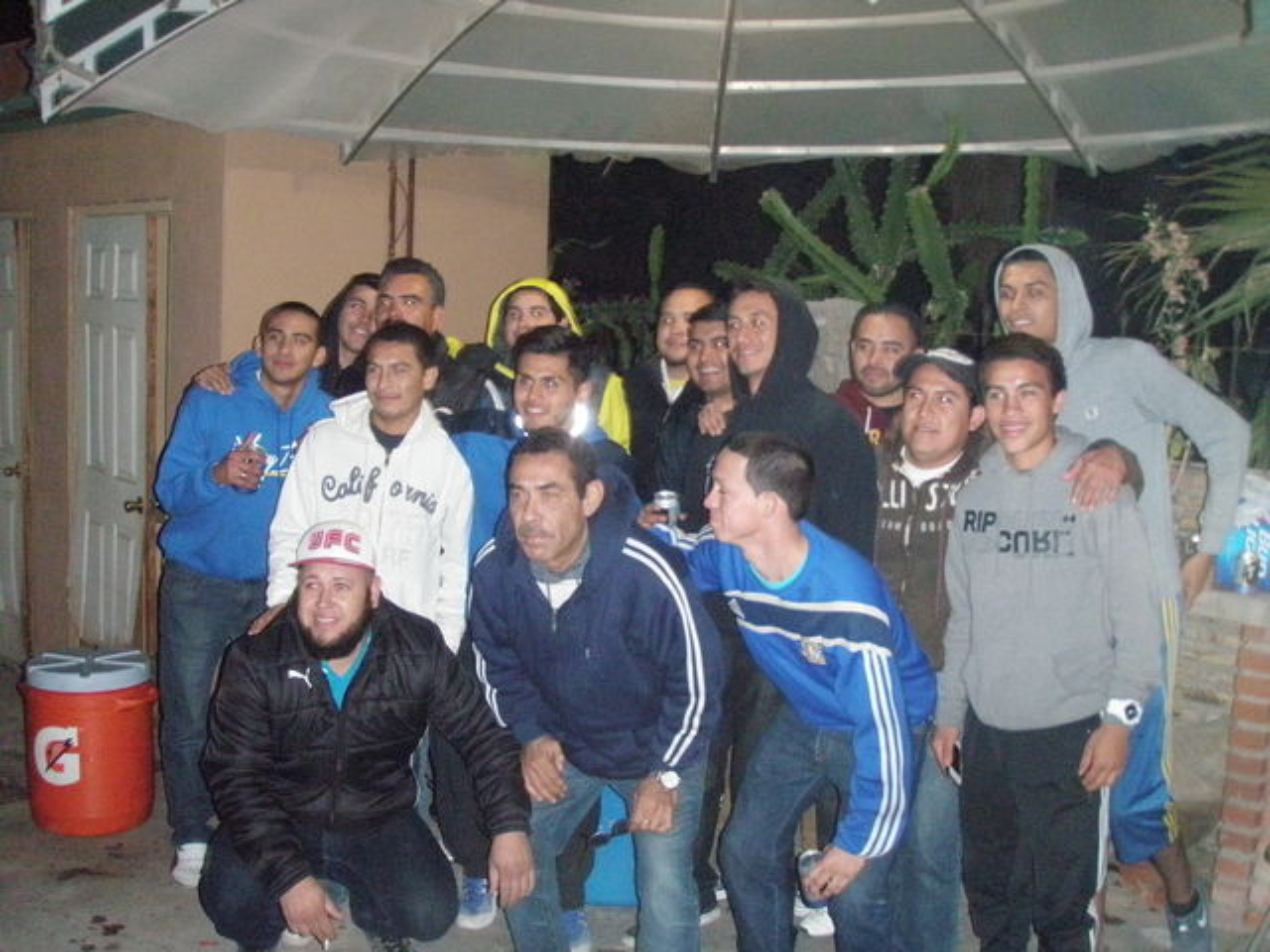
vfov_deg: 37.7
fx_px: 1394
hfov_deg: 49.0
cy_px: 476
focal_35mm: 38
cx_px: 635
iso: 800
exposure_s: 1/30
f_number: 3.5
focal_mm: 6.7
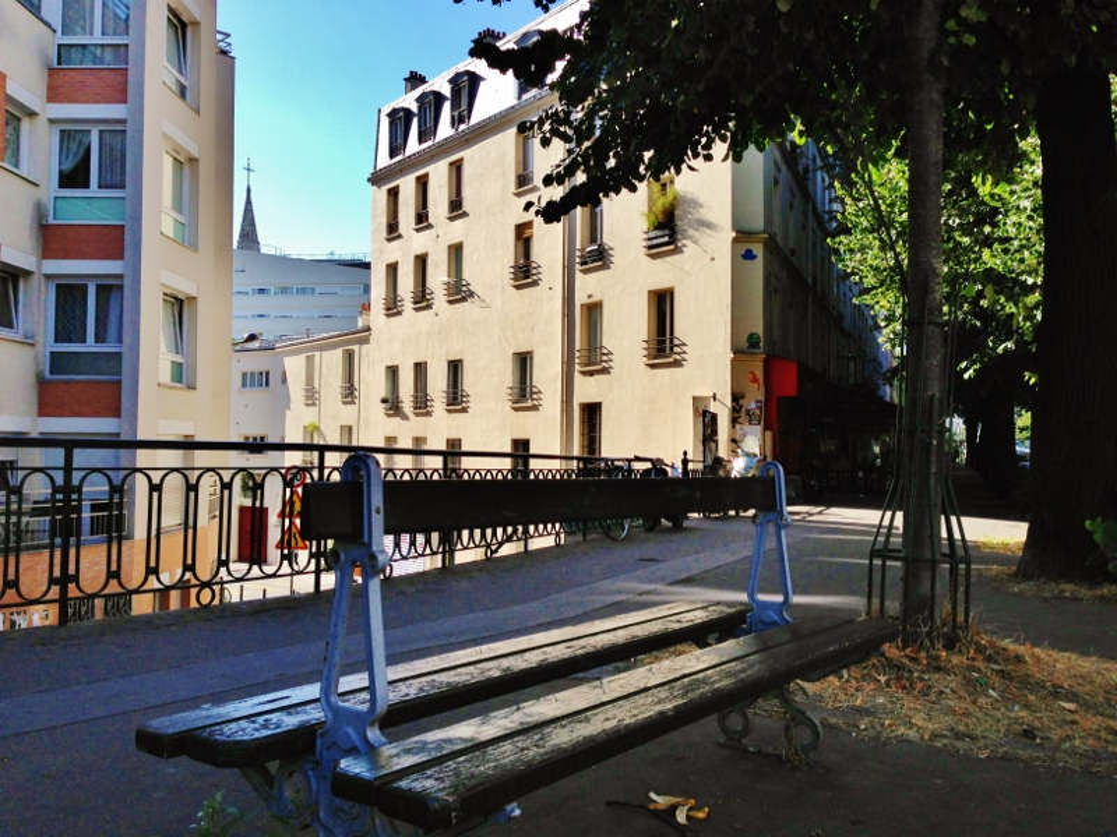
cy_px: 418
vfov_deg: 42.9
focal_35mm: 33
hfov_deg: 55.4
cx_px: 558
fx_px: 1065
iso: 50
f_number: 2.4
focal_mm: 4.13
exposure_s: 1/834
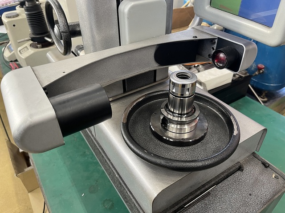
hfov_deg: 67.3
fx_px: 214
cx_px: 142
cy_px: 106
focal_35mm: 26
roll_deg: +1.7
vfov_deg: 53.1
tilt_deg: -37.7
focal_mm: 5.1
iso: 200
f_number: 1.6
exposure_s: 1/60
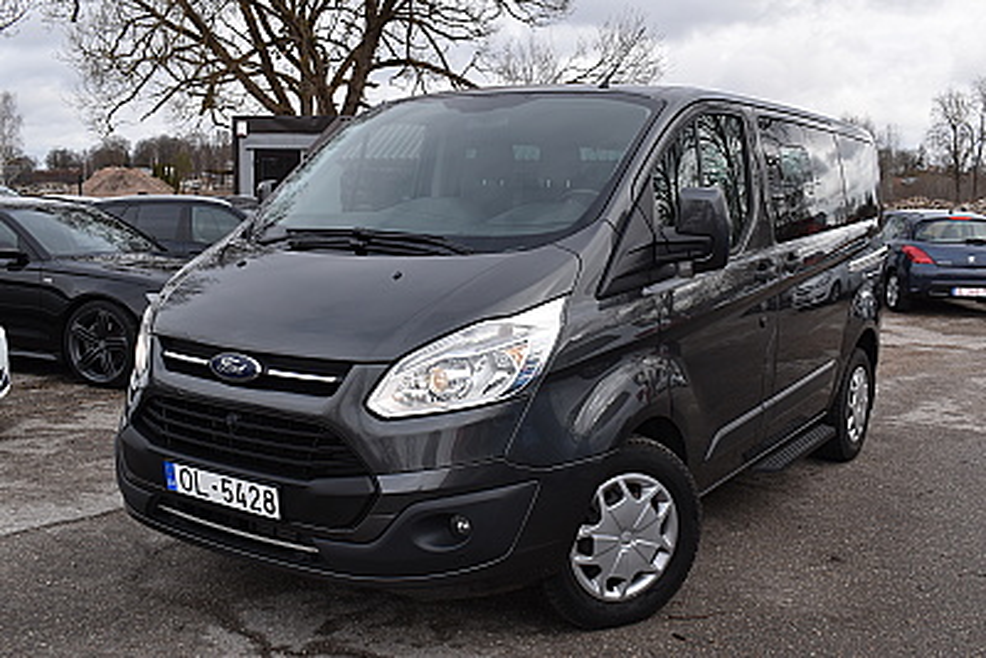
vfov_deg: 35.5
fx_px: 1027
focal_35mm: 38
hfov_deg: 51.3
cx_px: 493
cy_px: 329
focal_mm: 25
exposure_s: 1/250
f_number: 8
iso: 220
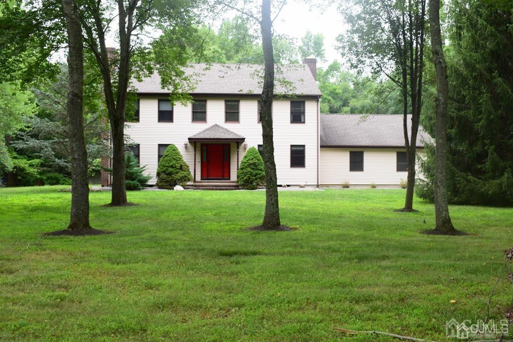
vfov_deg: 29.8
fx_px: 641
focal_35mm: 45
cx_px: 256
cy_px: 171
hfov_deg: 43.6
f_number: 8
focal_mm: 30
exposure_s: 1/80
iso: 400
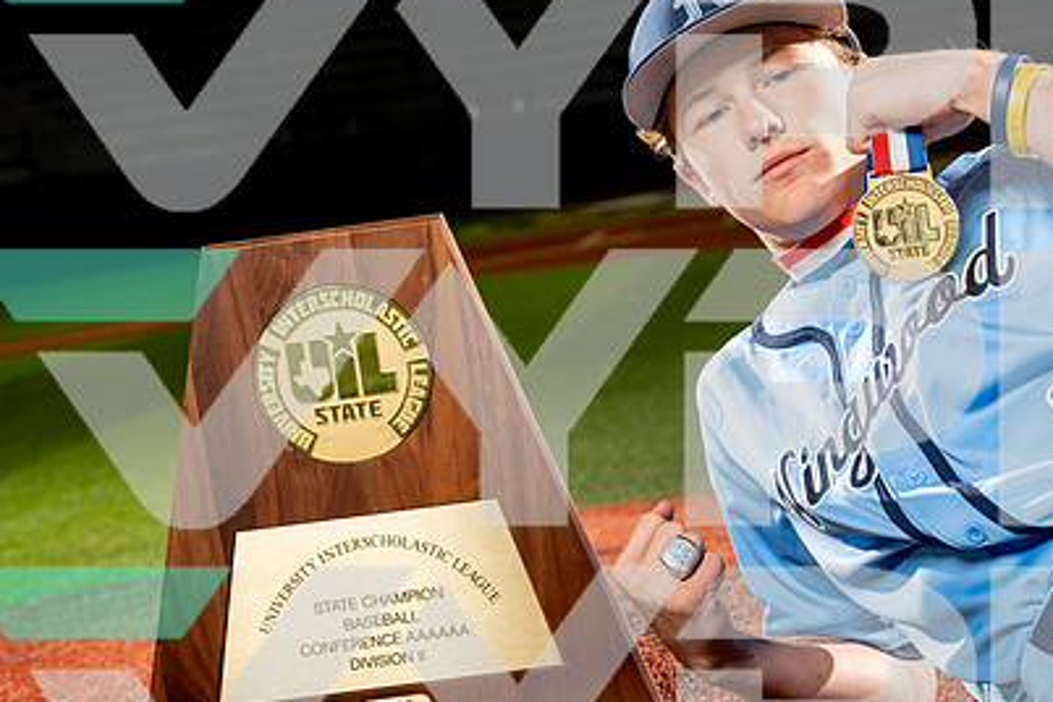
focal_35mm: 88
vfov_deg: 15.5
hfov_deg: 23.1
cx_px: 634
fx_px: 2574
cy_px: 389
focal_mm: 61
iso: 800
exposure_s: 1/250
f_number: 5.6
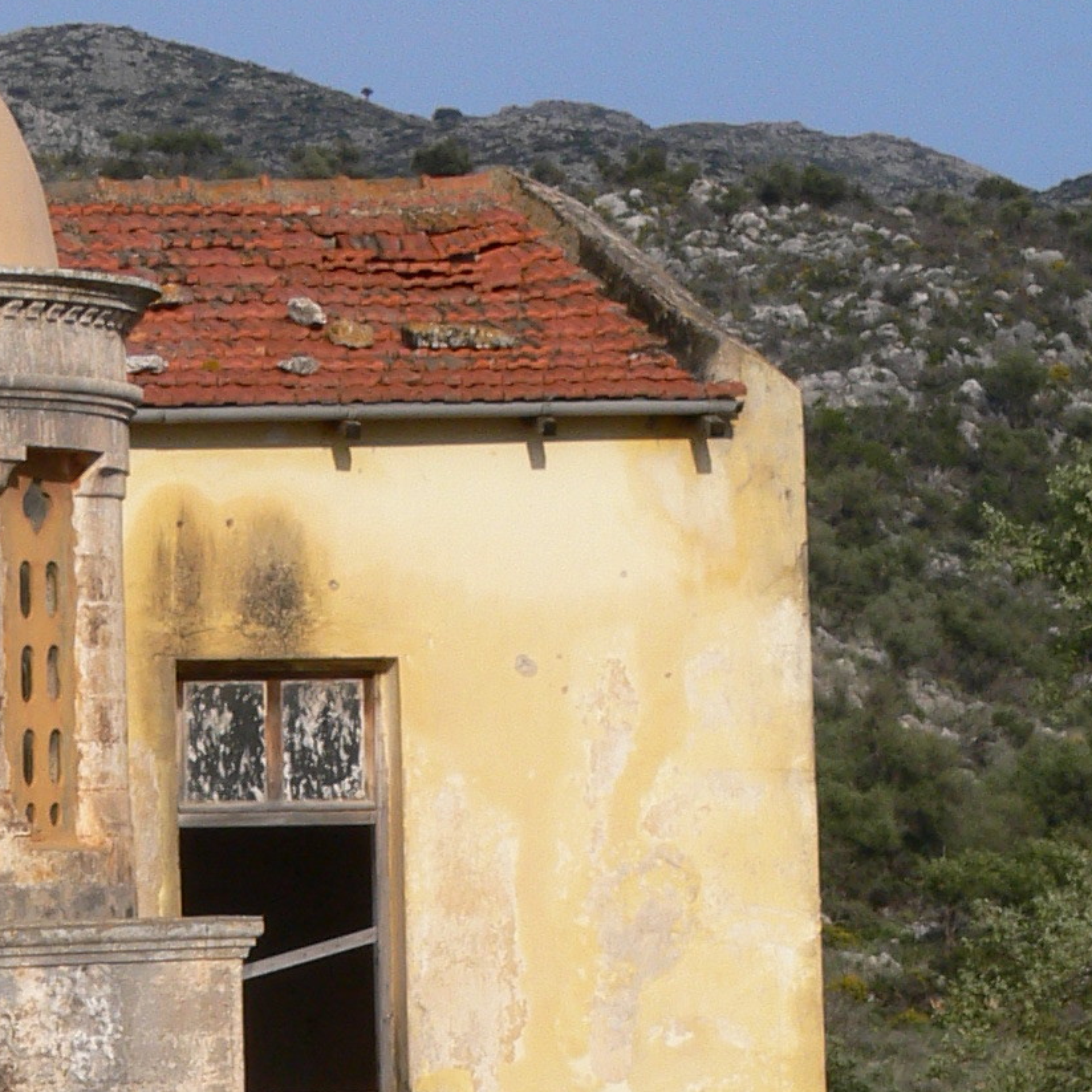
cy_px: 1371
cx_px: 92
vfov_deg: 4.7
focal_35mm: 374
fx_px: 13348
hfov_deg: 4.7
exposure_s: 1/400
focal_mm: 22.6
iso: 80
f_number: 5.6
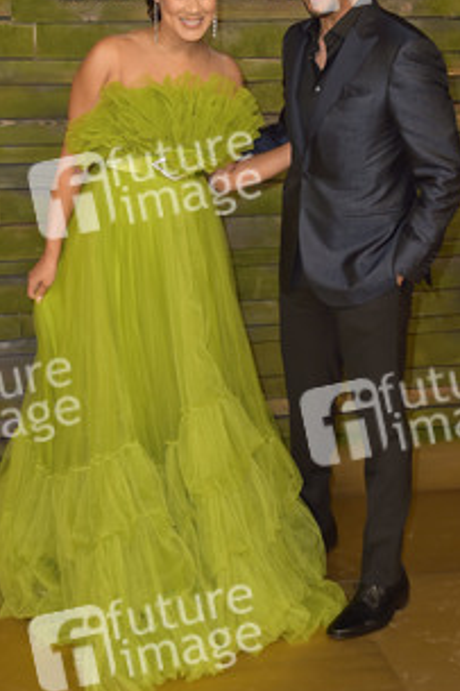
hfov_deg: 21.5
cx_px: 212
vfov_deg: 31.9
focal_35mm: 63
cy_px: 299
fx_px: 1209
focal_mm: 48
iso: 320
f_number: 7.1
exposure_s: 1/250
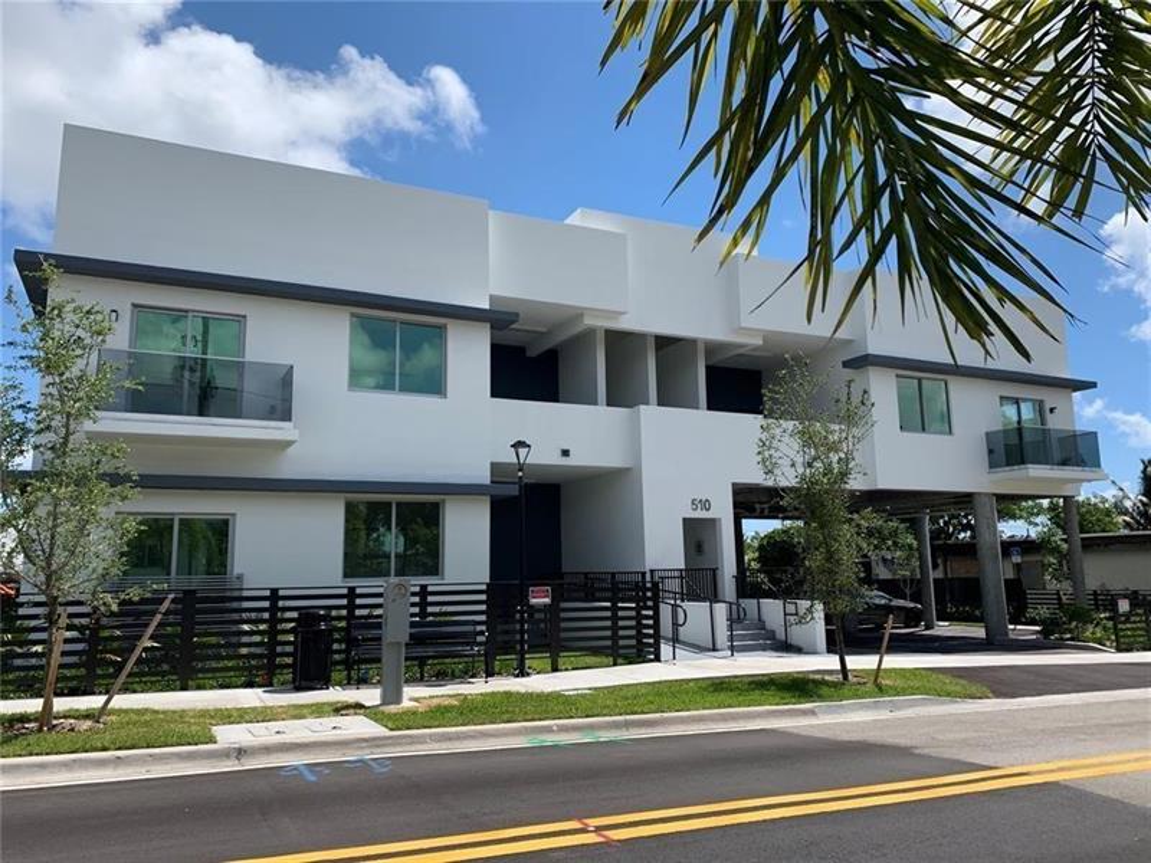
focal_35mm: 26
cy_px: 432
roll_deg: +1.7
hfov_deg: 67.3
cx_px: 576
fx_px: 865
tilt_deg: +8.8
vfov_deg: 53.1
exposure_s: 1/2421
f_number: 1.8
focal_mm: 4.25
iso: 25
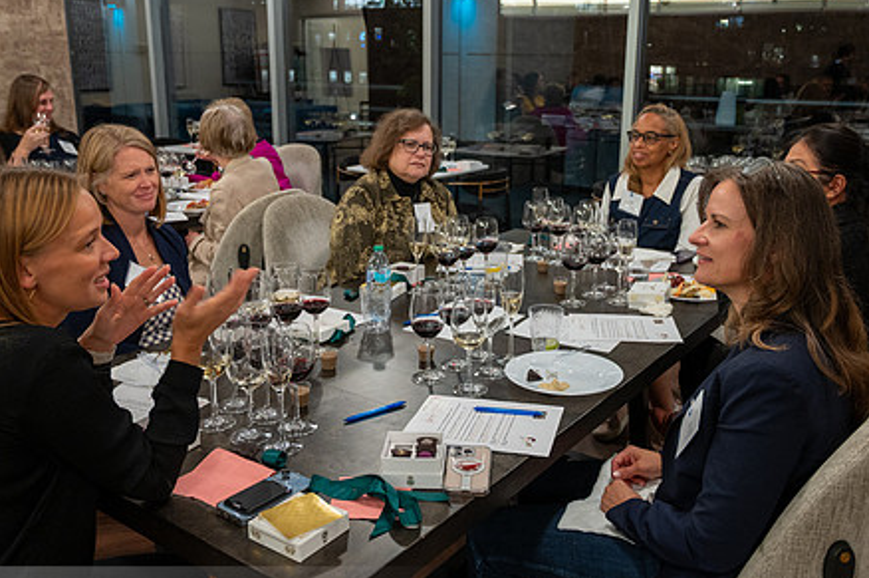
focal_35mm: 33
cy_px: 261
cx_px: 459
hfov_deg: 57.2
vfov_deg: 39.8
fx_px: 796
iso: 2000
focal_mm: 24
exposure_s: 1/80
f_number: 4
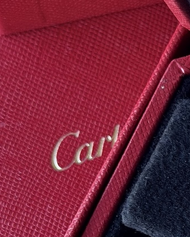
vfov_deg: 10.9
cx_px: 280
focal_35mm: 177
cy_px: 172
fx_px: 1245
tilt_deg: -74.1
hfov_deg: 8.5
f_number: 1.78
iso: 250
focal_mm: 6.76
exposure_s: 1/60
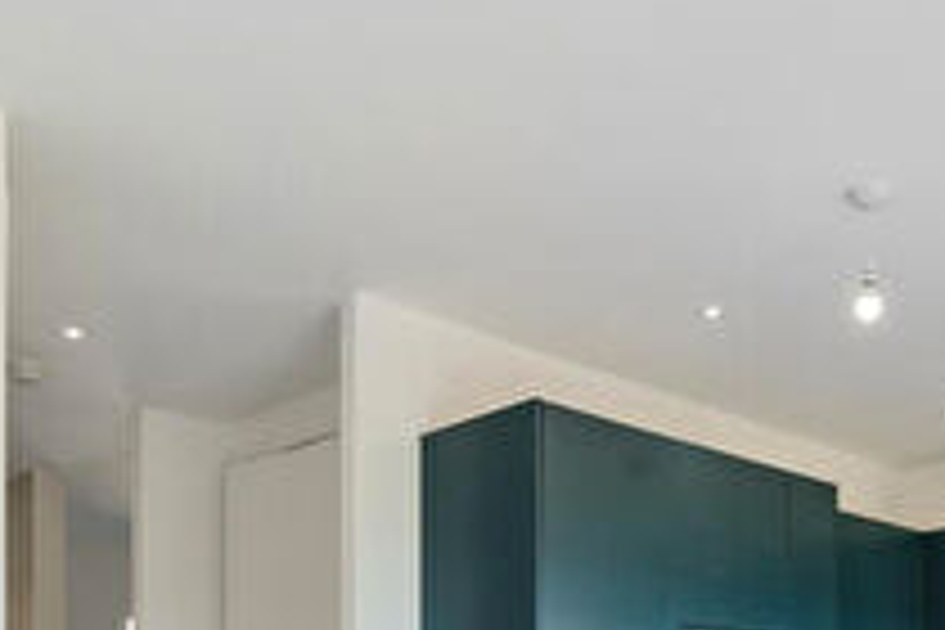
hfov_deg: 47.1
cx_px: 680
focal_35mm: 40
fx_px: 1050
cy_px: 745
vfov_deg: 29.1
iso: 100
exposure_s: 1/15
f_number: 8
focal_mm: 12
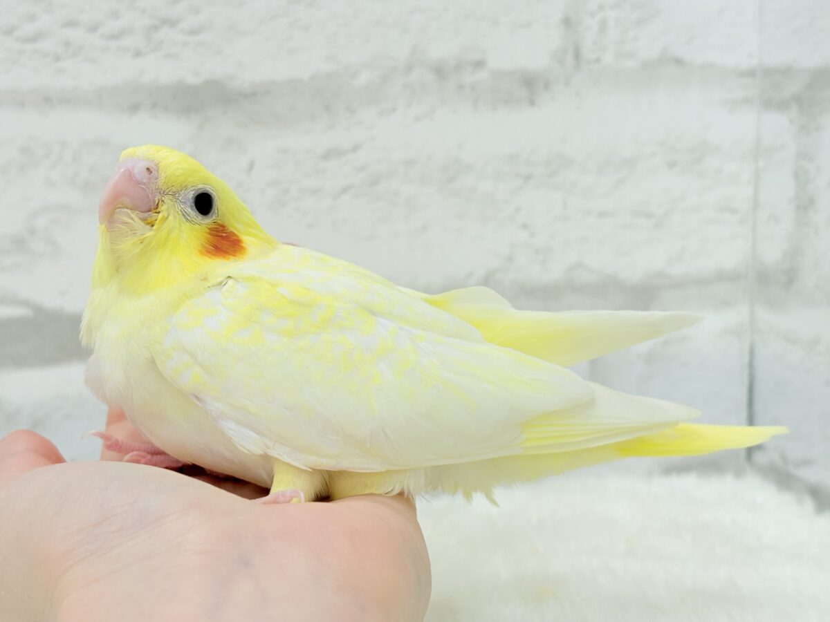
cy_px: 311
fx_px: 1247
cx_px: 415
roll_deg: +1.9
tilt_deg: -10.5
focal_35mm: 52
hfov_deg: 36.8
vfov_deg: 28.0
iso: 50
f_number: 1.6
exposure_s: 1/100
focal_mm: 5.96
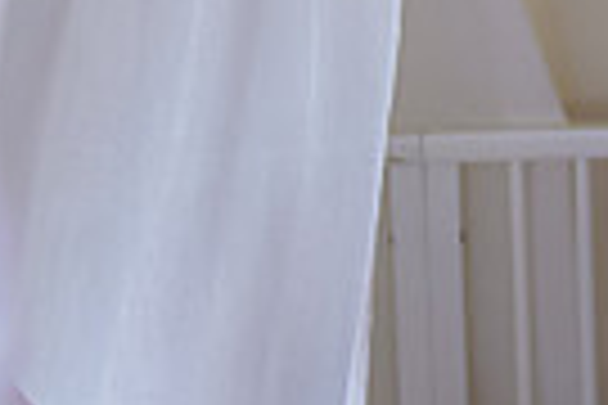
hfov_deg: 16.6
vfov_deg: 11.3
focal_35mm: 116
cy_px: -218
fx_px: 1959
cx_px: 811
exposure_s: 1/200
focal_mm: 27
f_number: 3.2
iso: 1600
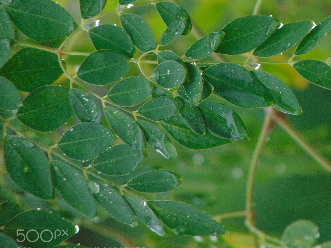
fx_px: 9256
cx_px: 223
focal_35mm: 968
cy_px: 105
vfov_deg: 1.5
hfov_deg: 2.0
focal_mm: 128
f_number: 5.1
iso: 80
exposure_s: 1/125
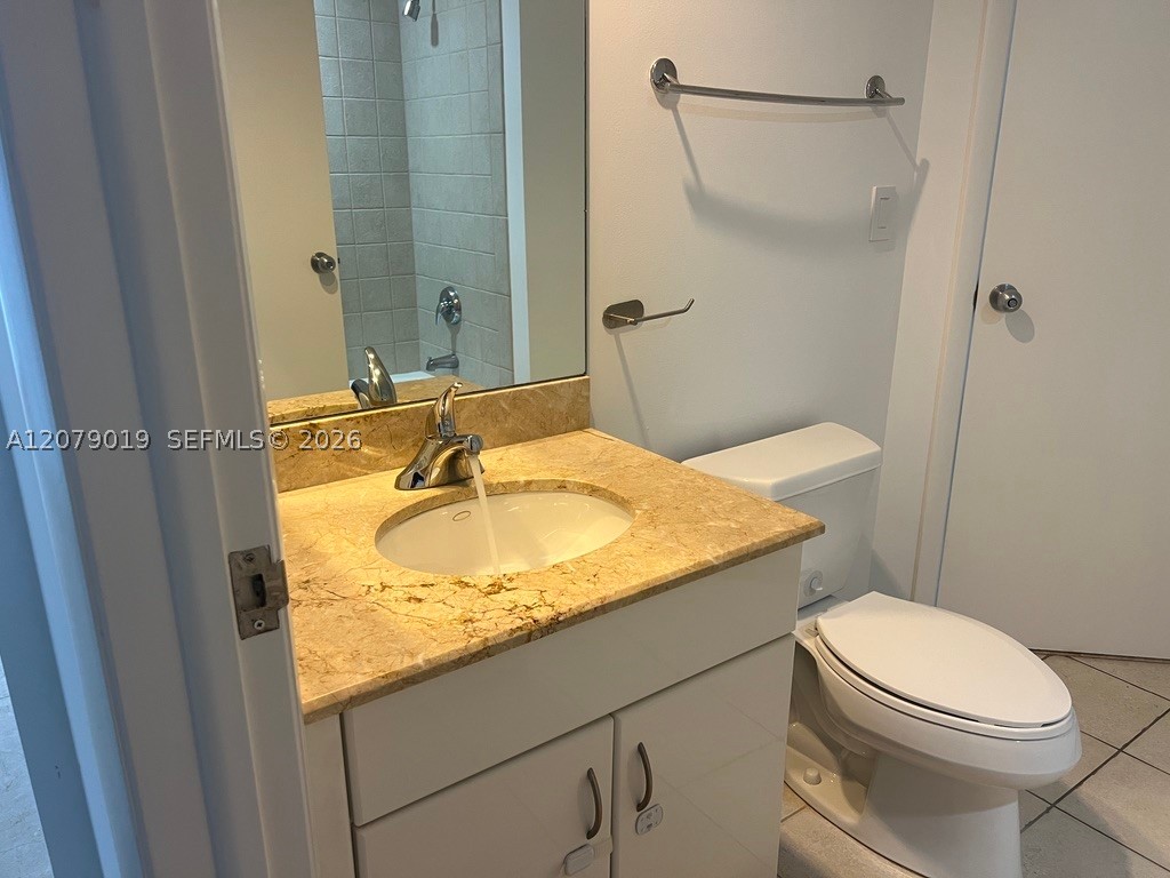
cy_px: 439
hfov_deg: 67.3
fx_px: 879
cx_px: 585
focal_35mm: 26
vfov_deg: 53.1
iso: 125
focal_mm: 5.7
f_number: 1.5
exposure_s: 1/60
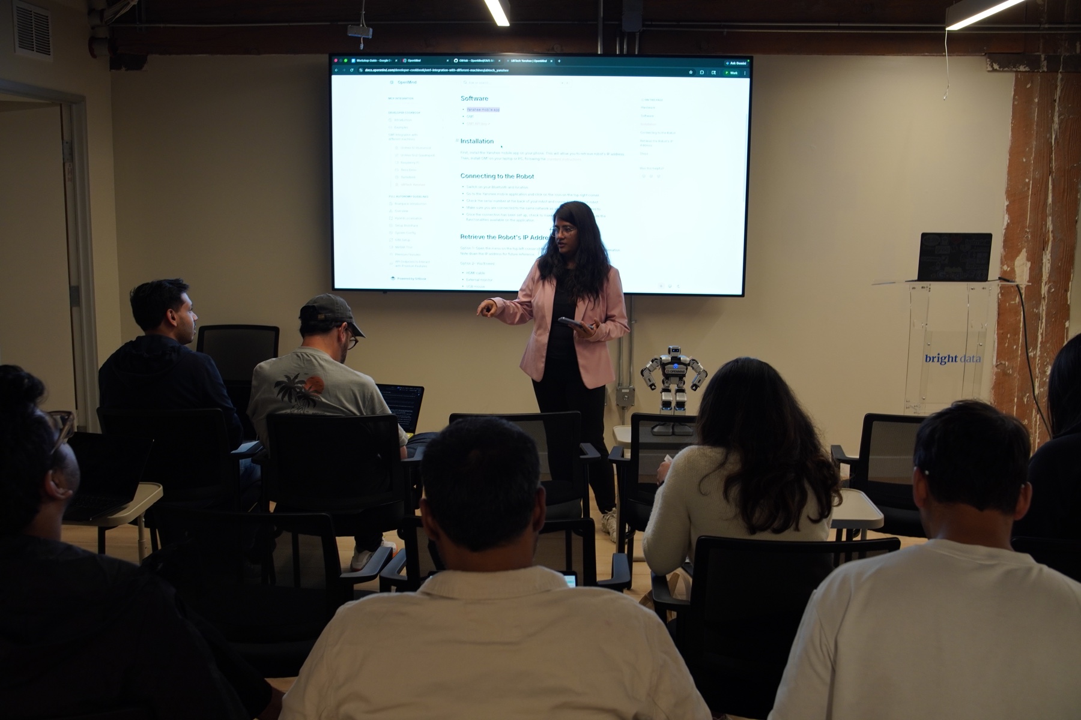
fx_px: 1036
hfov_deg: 55.1
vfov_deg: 38.4
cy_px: 360
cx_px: 540
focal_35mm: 34
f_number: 4
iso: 400
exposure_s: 1/60
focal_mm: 23
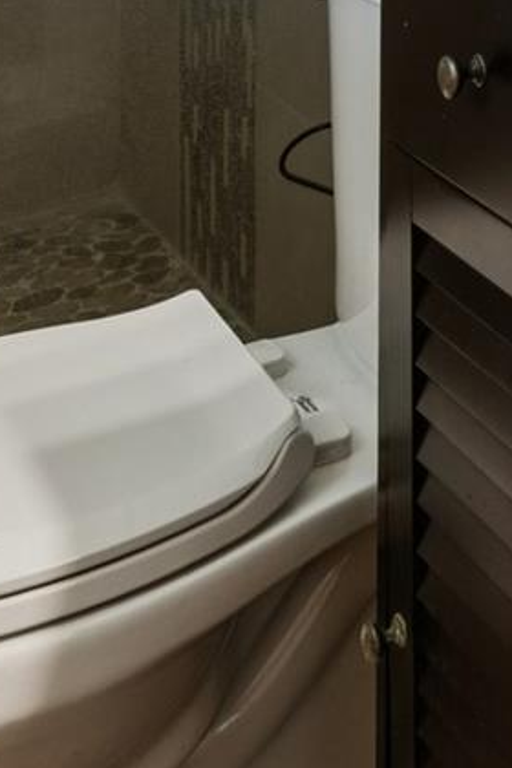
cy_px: -454
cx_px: 911
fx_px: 1695
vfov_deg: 20.8
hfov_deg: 15.0
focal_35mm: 79
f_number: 13
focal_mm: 16.3
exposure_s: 1/4
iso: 200
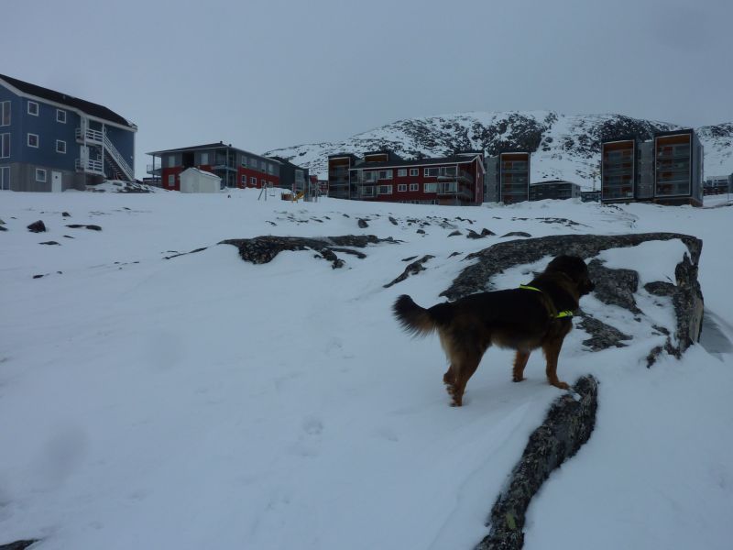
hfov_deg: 69.4
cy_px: 275
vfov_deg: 54.9
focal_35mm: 25
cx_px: 366
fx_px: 529
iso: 80
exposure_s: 1/640
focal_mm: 4.1
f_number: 5.6
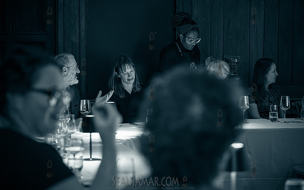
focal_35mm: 80
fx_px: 663
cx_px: 153
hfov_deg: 25.8
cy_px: 92
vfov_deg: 16.3
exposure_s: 1/160
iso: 12800
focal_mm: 75
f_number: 2.8
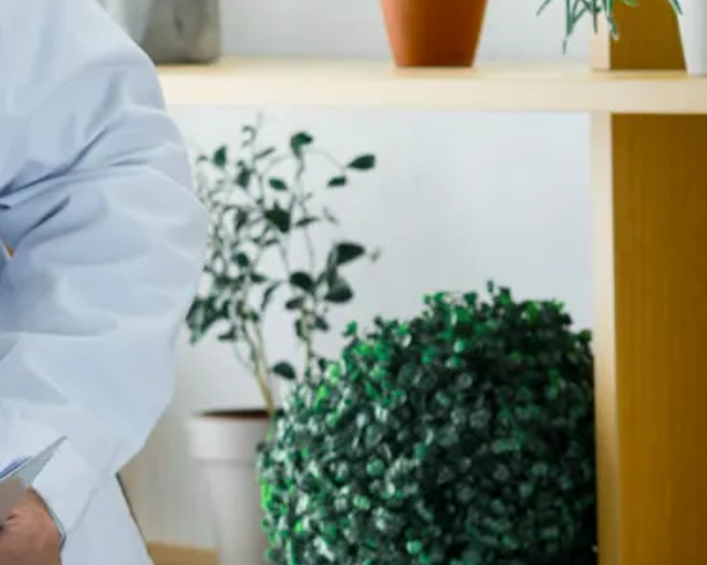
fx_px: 6694
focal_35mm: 320
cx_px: -605
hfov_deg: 5.9
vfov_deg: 4.8
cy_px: 146
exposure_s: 1/200
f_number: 4
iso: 320
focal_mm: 85
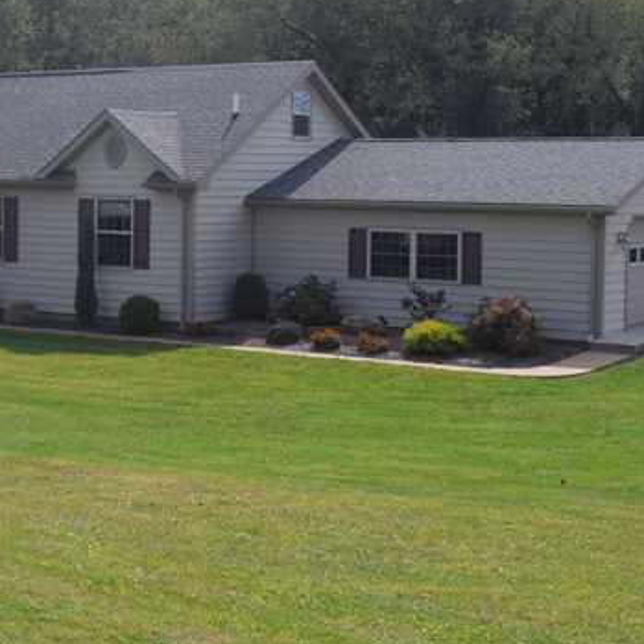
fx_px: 1537
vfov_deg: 23.5
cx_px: 59
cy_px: 203
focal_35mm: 73
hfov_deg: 23.0
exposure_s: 1/1000
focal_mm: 6.6
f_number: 3.8
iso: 80
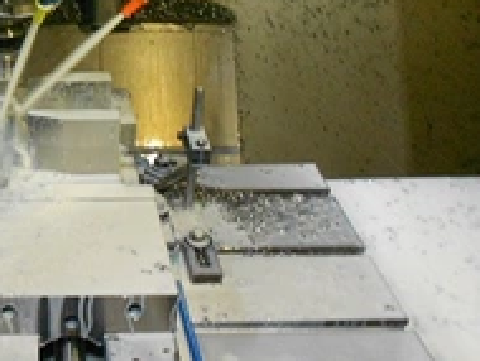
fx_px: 847
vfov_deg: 23.9
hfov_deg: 30.3
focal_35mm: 61
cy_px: 109
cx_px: 53
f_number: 3.4
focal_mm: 5.1
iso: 400
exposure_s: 1/30
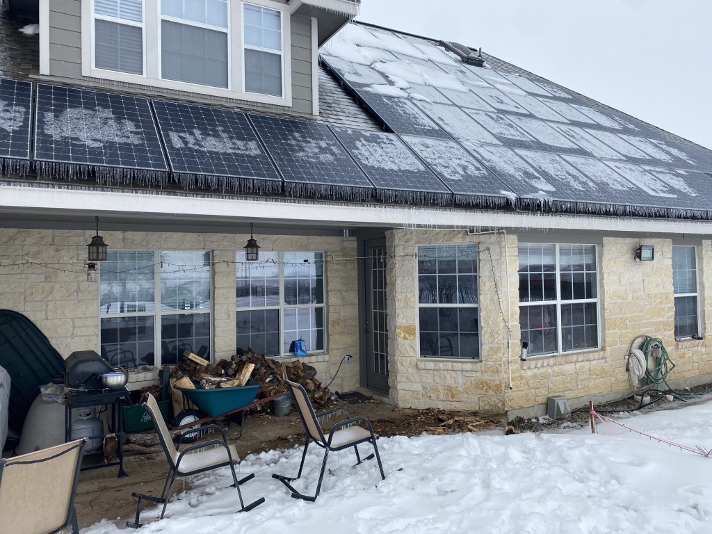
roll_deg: +0.8
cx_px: 356
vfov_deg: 53.1
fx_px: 535
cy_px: 267
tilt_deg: +2.5
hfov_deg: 67.3
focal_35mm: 26
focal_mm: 4.25
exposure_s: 1/877
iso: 32
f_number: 1.8
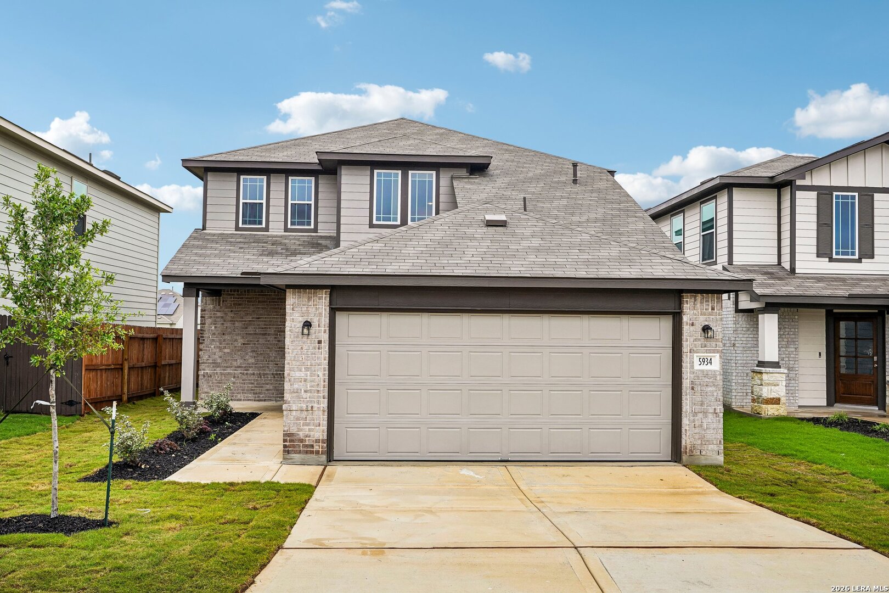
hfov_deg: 61.9
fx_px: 741
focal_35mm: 30
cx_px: 444
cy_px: 296
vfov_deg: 43.6
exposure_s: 1/60
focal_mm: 30
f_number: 8
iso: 100
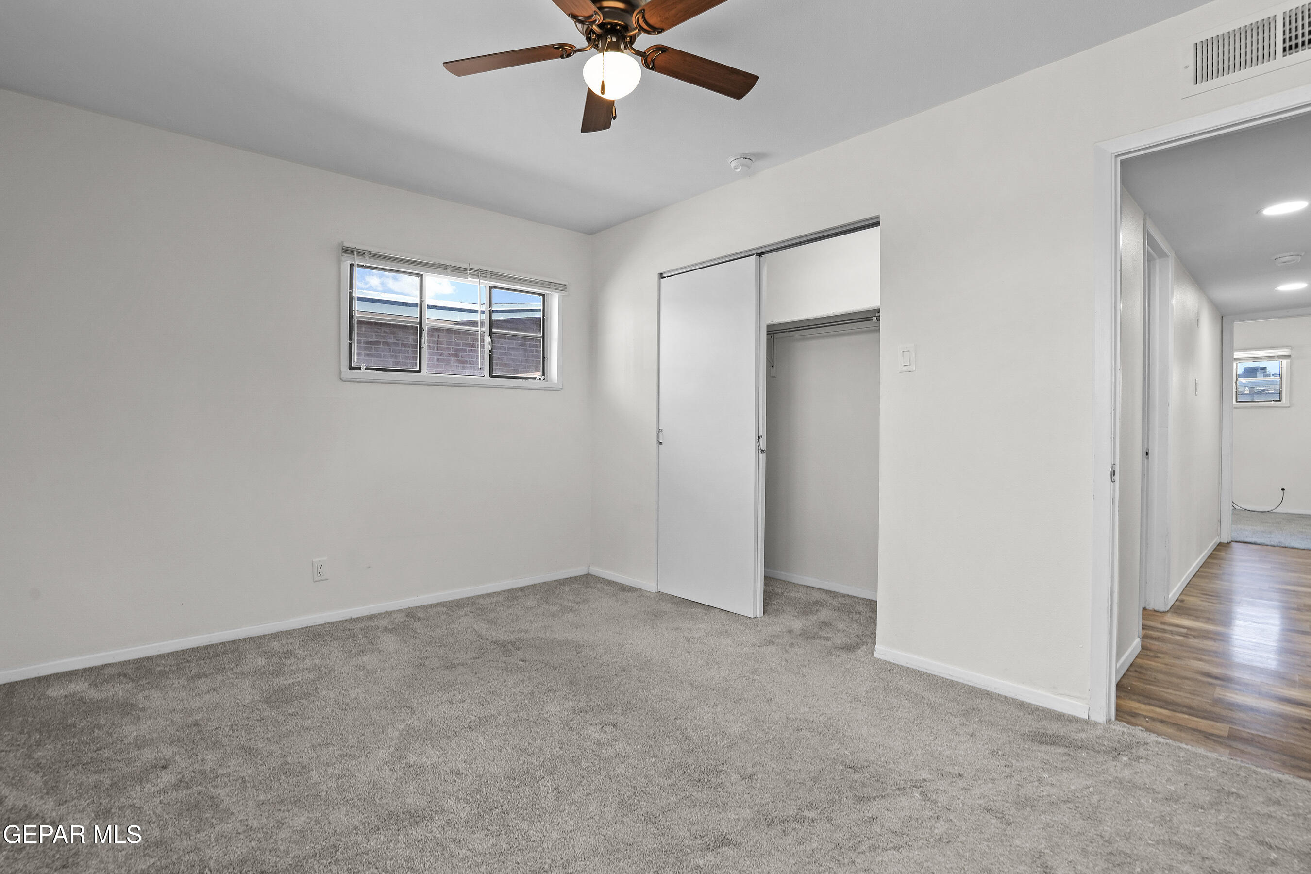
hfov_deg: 96.7
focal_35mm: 16
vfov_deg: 73.7
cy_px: 437
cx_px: 656
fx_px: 583
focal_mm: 16
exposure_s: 1/4
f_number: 8
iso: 500
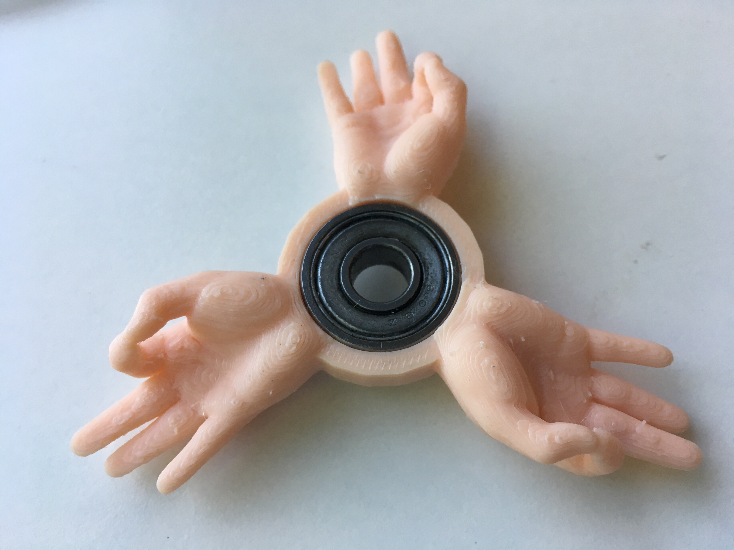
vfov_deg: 48.2
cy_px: 275
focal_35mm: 29
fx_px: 615
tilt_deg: -68.6
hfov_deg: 61.7
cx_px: 367
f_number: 2.2
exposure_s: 1/30
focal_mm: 4.15
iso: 25
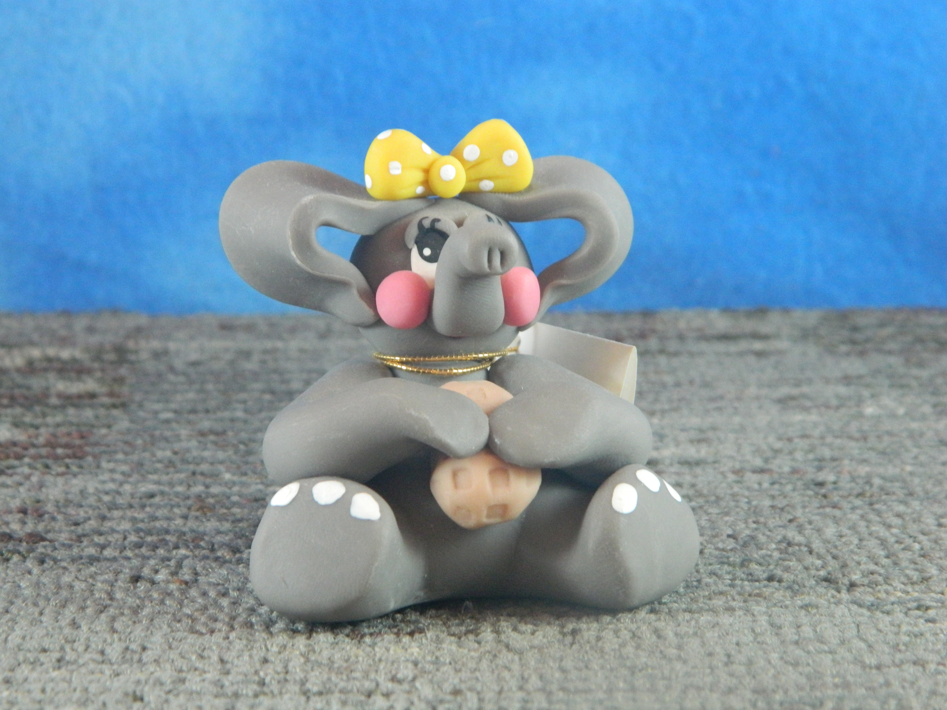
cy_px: 355
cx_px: 474
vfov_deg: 17.6
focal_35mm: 84
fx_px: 2298
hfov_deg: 23.3
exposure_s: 1/20
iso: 400
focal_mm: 15.1
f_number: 4.2
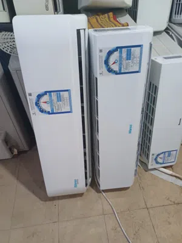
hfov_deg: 54.9
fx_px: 175
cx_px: 91
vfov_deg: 69.4
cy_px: 122
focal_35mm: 25
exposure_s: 1/50
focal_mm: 4.65
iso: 320
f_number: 1.8
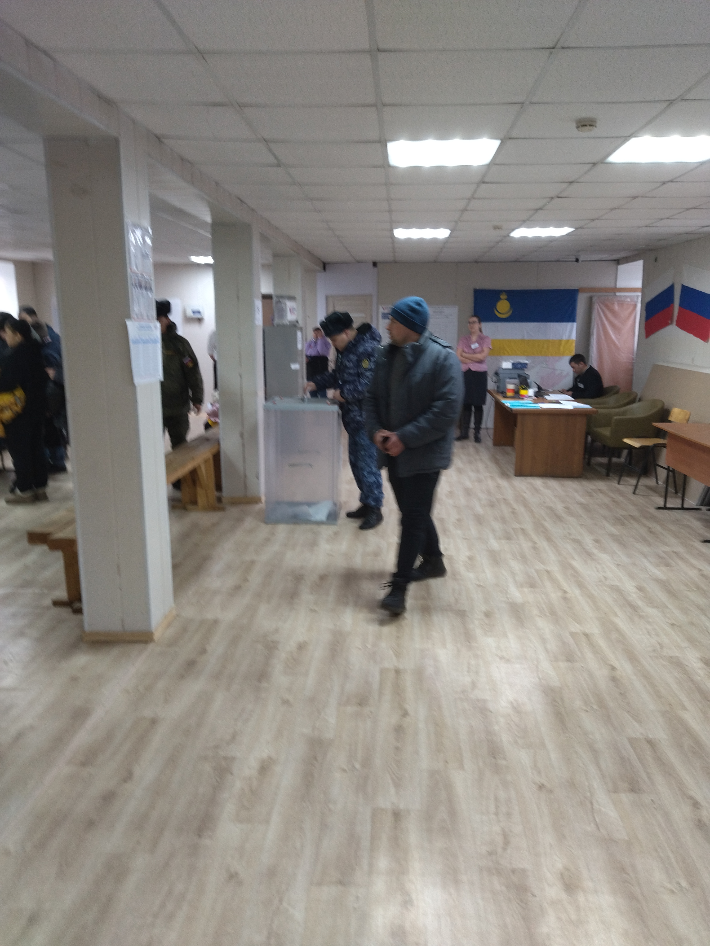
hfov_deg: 51.4
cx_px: 355
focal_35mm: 27
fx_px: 738
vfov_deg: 65.3
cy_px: 473
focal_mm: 4.74
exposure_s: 1/33
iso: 150
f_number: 1.79
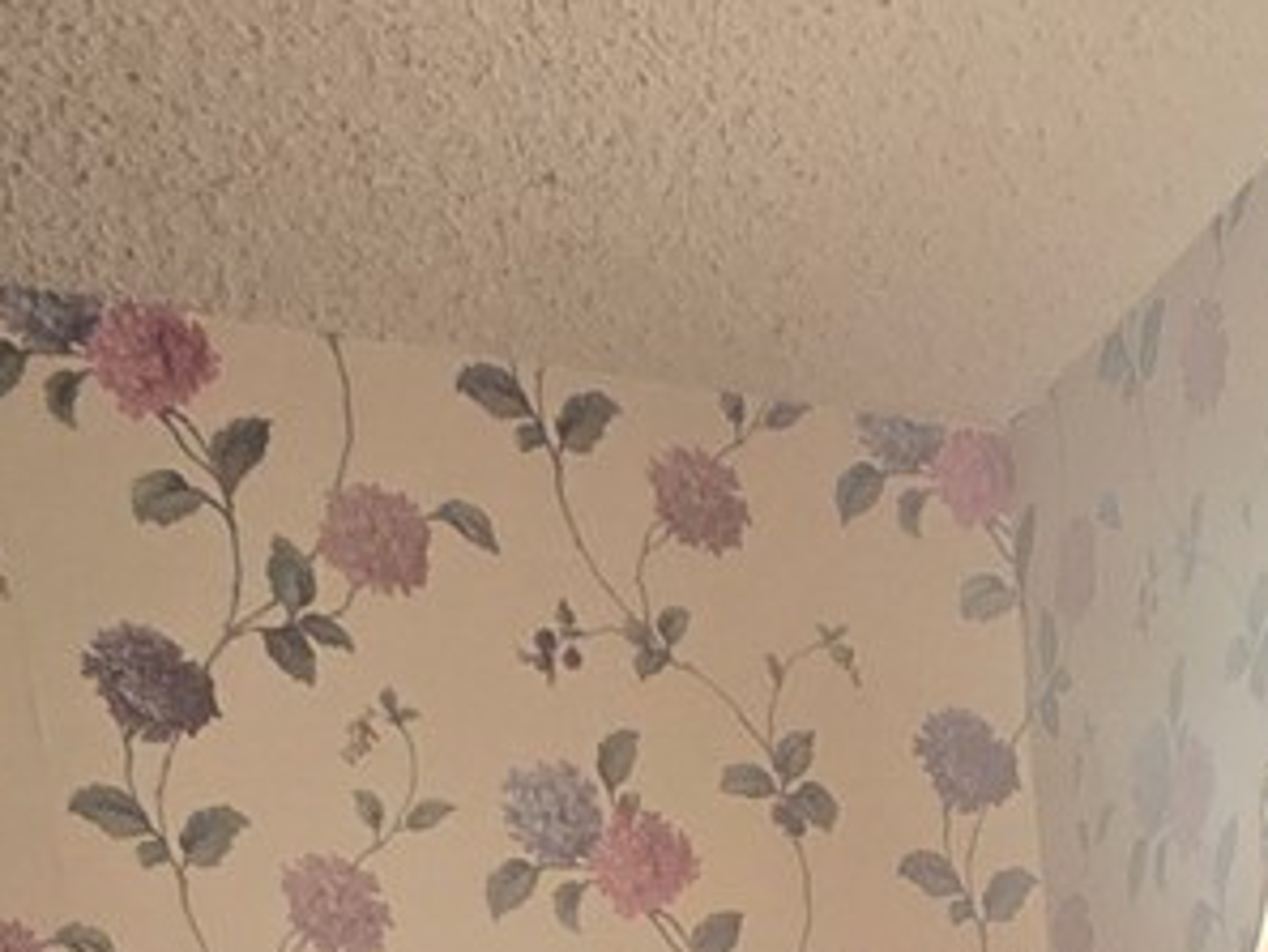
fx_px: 2565
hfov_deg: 25.7
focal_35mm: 70
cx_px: 1396
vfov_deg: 13.9
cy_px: 2348
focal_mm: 2.2
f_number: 2.2
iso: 200
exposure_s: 1/60
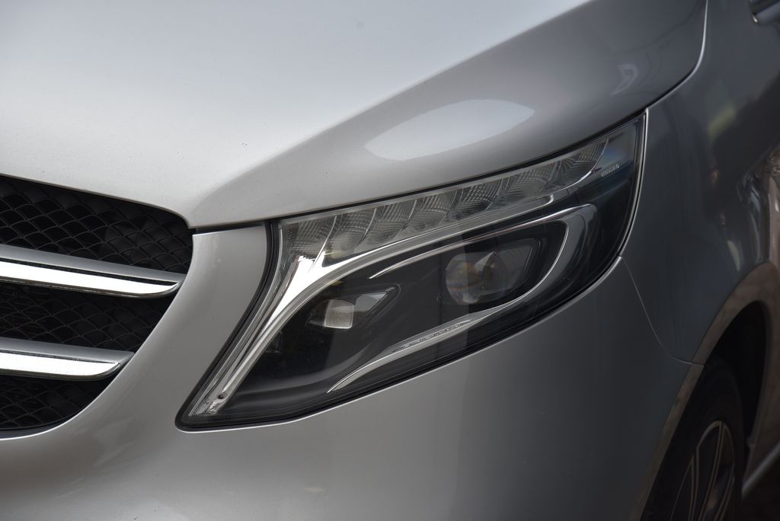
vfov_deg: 11.4
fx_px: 2601
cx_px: 390
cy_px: 260
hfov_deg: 17.1
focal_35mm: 120
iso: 500
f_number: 8
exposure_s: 1/250
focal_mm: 120
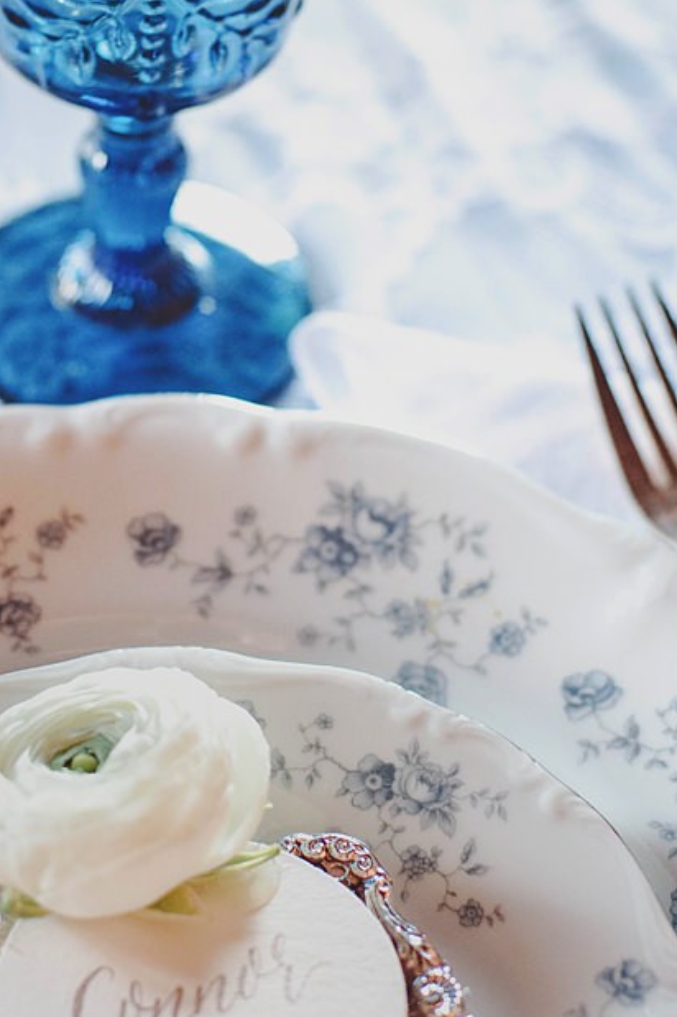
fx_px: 2570
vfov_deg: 22.2
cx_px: 166
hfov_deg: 14.9
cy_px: 274
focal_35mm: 91
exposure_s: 1/200
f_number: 3.2
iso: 800
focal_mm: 50
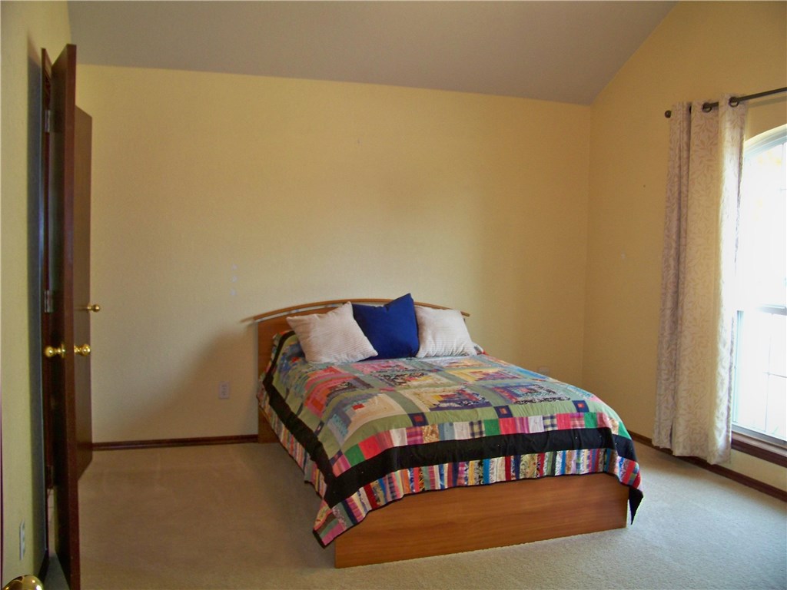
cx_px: 394
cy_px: 295
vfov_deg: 42.9
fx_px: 750
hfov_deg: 55.4
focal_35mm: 33
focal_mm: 5.85
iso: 200
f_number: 2.8
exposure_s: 1/30
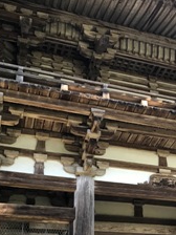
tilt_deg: +28.0
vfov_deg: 33.5
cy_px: 183
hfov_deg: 25.4
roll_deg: +5.7
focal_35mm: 56
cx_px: 153
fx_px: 380
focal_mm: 3.99
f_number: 1.8
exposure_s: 1/20
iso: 40
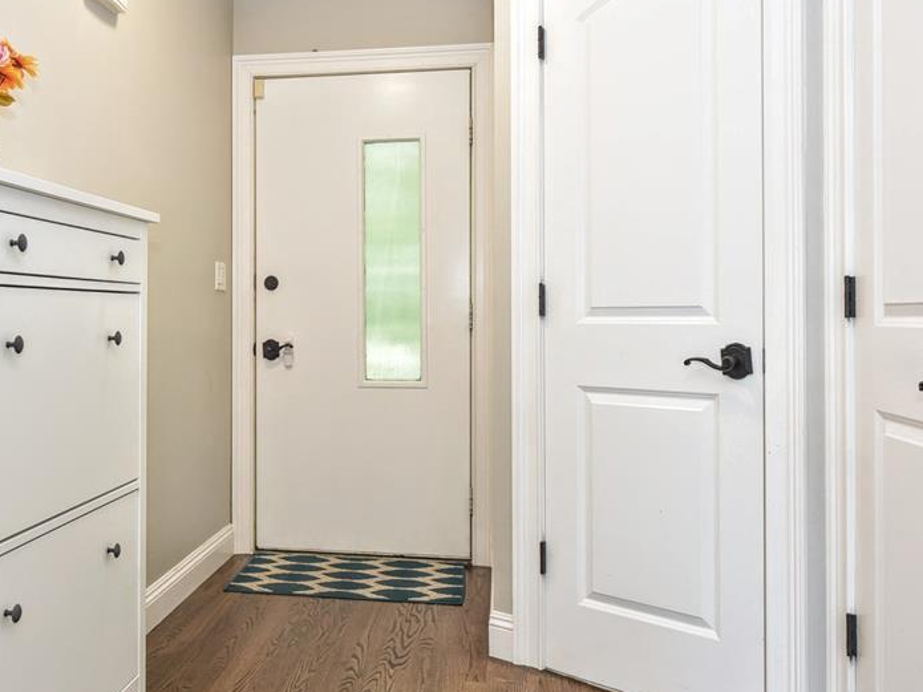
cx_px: 331
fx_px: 906
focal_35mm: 34
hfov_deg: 53.2
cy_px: 314
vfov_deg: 41.7
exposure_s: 1/80
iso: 800
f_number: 4.5
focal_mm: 24
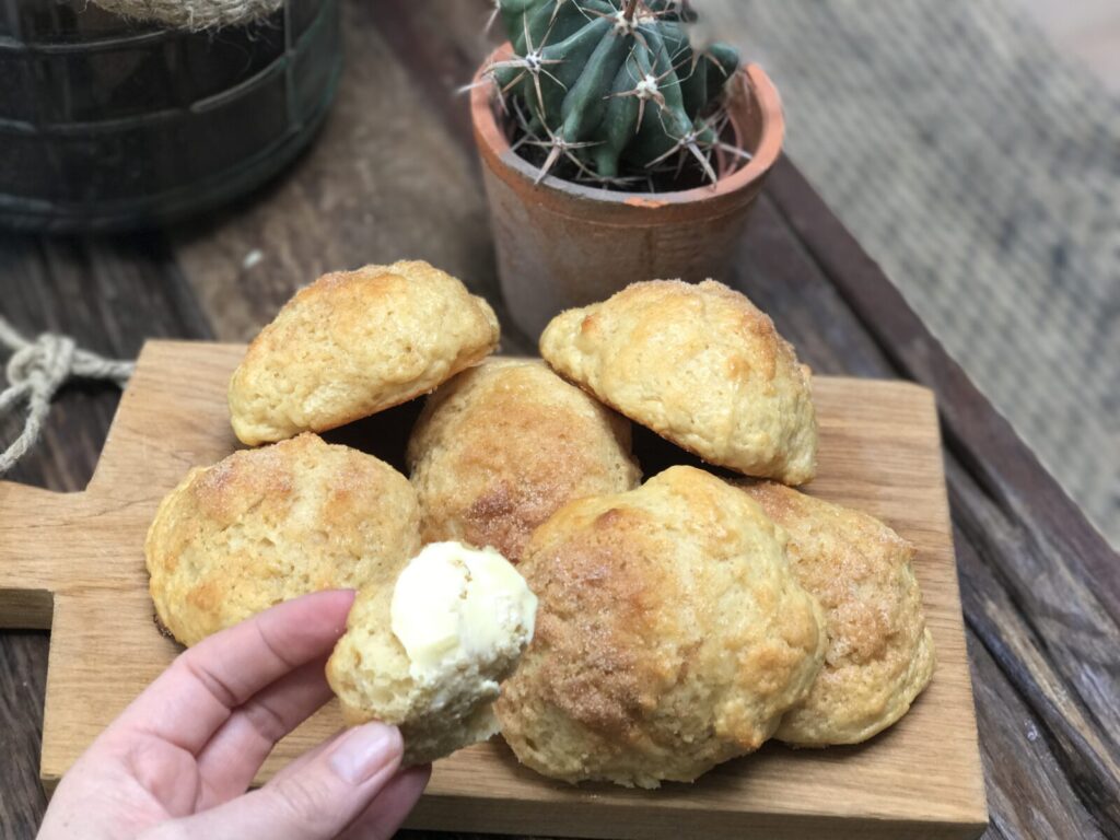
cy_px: 420
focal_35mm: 57
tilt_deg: -49.8
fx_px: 1844
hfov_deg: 33.8
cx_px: 560
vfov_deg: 25.7
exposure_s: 1/50
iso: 32
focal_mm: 6.6
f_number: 2.8
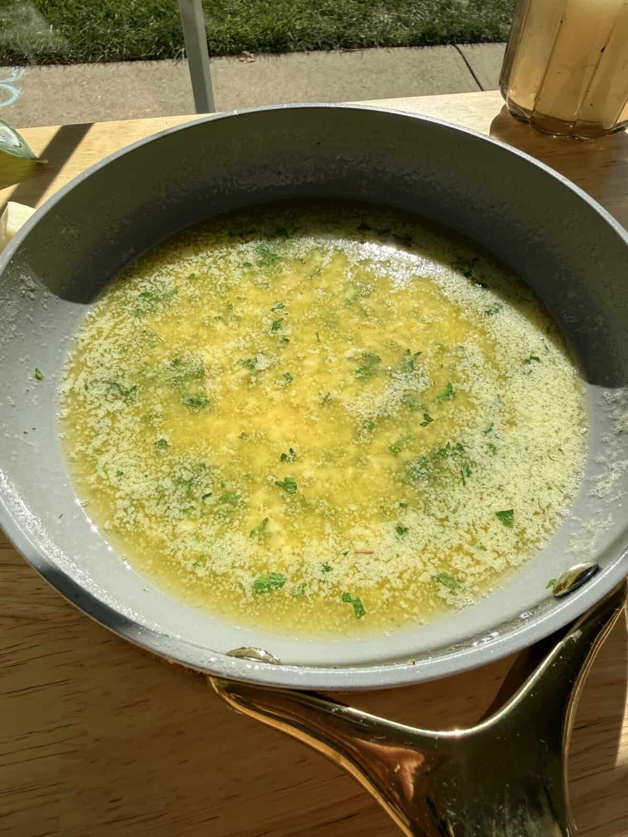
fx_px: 581
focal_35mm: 24
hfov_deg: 56.8
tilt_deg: -55.2
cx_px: 314
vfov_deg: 71.6
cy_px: 418
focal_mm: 2.22
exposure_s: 1/2222
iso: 50
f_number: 2.2
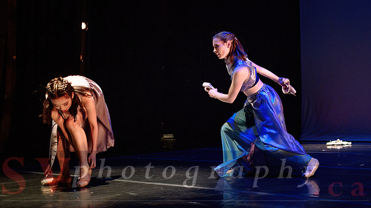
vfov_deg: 28.3
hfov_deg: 46.8
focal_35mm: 42
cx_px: 276
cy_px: 80
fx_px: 412
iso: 1000
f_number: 1.4
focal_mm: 24
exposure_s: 1/400
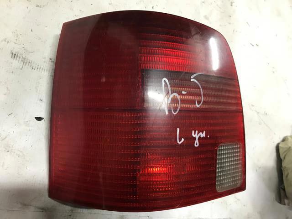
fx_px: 236
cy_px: 110
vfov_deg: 49.7
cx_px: 146
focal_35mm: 28
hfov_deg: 63.4
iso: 80
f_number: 1.8
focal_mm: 3.99
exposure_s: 1/17
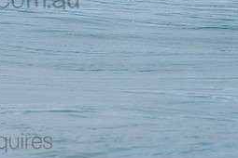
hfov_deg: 1.5
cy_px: -54
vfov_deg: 1.0
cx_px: -80
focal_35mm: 1392
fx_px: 9202
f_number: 5.6
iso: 1250
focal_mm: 500
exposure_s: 1/2000
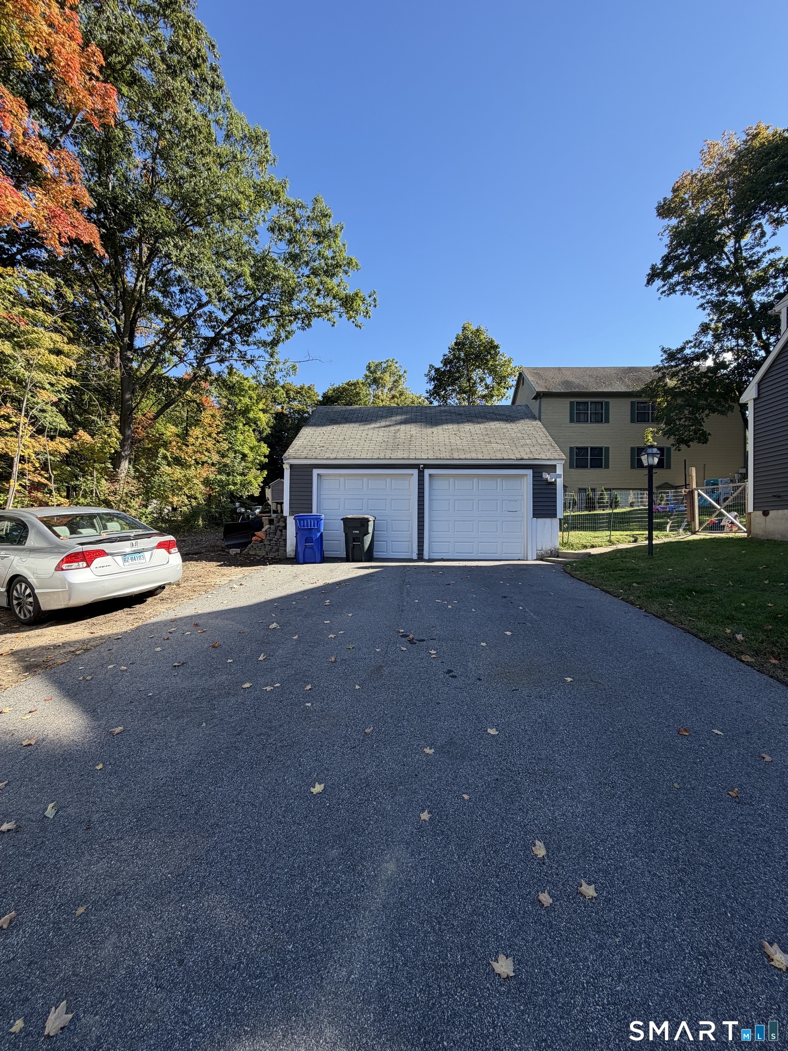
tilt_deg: +1.2
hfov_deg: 85.7
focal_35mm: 14
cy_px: 526
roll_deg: -0.9
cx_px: 394
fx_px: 425
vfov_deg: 102.1
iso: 40
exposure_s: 1/506
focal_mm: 2.22
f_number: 2.2
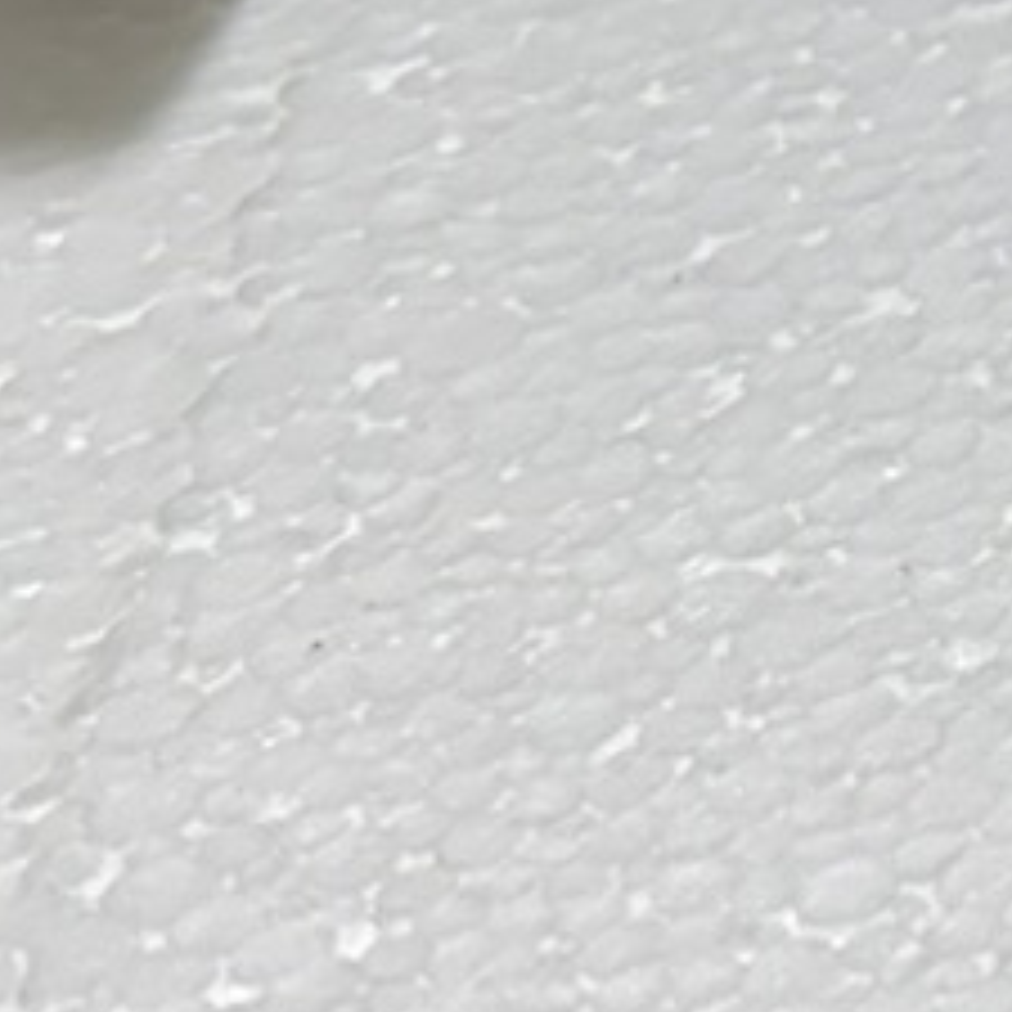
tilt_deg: -27.1
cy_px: -1084
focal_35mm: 193
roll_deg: +0.6
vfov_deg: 8.5
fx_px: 6384
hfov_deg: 7.8
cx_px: 3085
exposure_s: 1/100
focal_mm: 6.76
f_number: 1.78
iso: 80
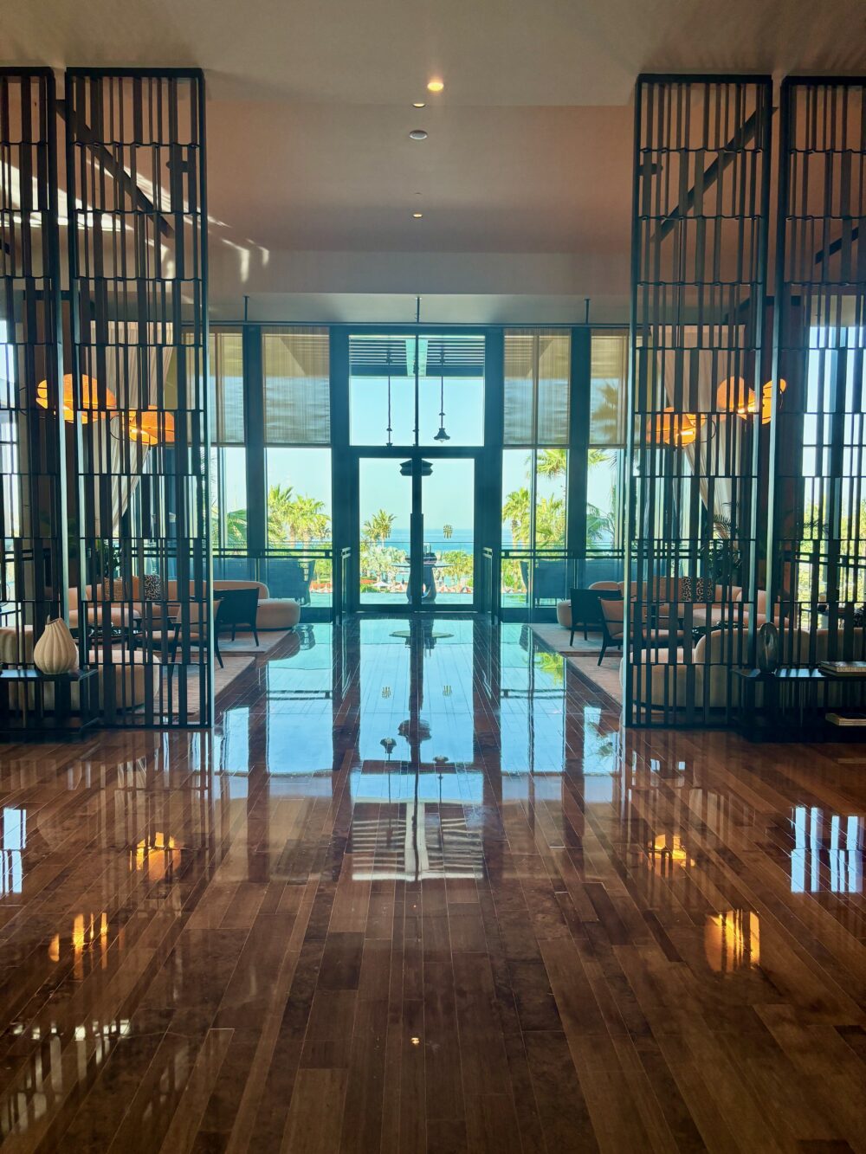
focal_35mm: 26
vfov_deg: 67.3
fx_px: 867
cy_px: 577
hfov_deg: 53.1
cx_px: 433
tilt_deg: -3.3
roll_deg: -0.5
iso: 80
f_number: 1.6
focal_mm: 5.96
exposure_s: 1/100
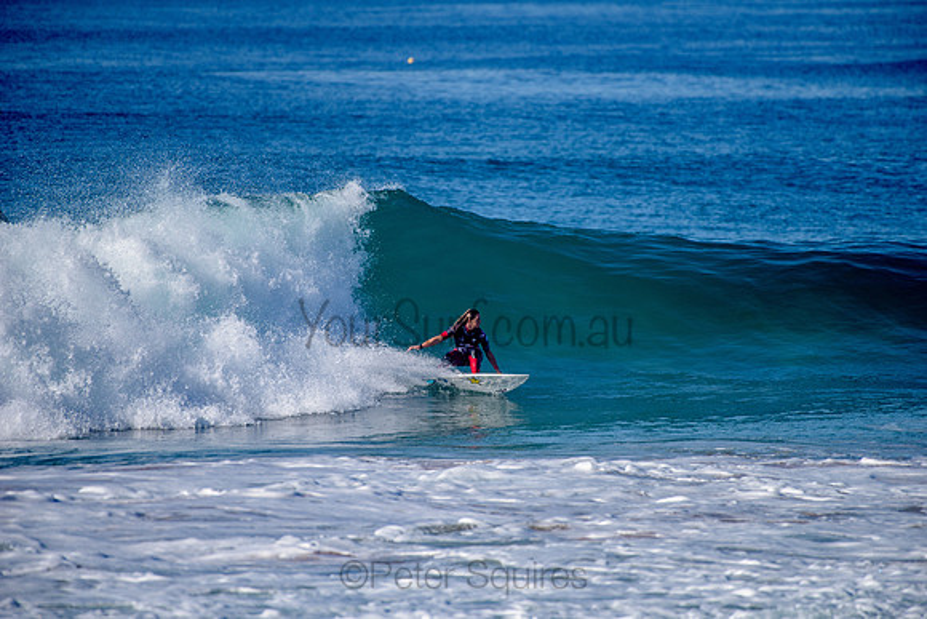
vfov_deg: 2.8
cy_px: 310
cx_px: 464
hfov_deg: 4.1
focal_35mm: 500
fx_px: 12877
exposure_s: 1/1600
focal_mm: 500
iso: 125
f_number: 5.6
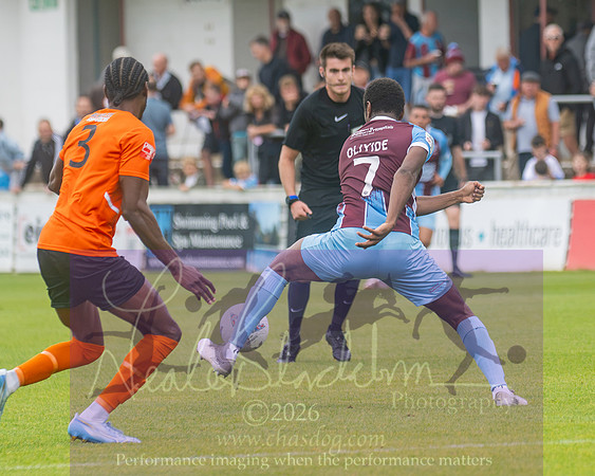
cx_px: 590
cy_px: 216
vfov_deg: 3.0
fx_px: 8940
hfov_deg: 3.8
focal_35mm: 508
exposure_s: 1/1250
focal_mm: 180
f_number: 2.8
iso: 400
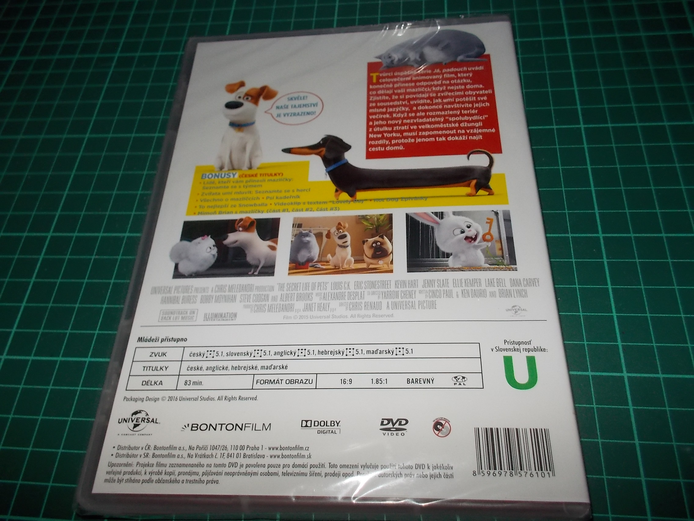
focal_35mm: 29
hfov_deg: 61.7
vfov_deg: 48.2
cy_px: 260
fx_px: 581
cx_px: 347
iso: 200
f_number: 3.3
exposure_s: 1/30
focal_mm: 4.1
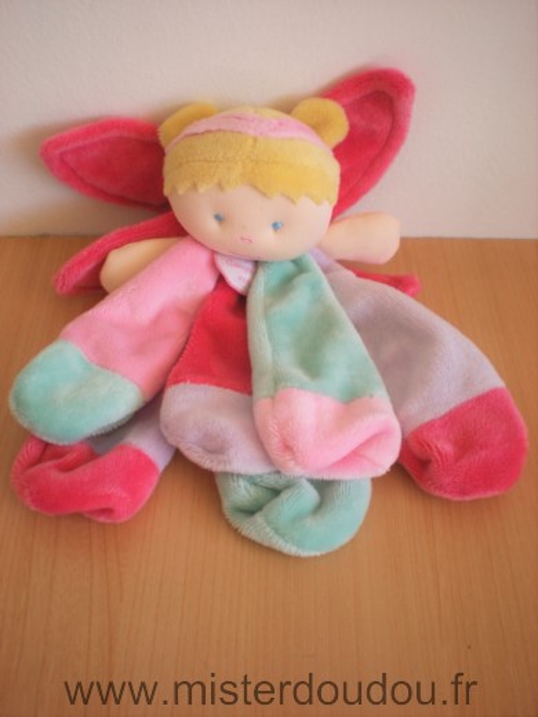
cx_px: 269
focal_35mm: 38
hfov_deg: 37.7
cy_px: 358
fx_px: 787
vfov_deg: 49.0
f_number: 3.1
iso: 91
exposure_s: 1/59.2
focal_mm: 6.3
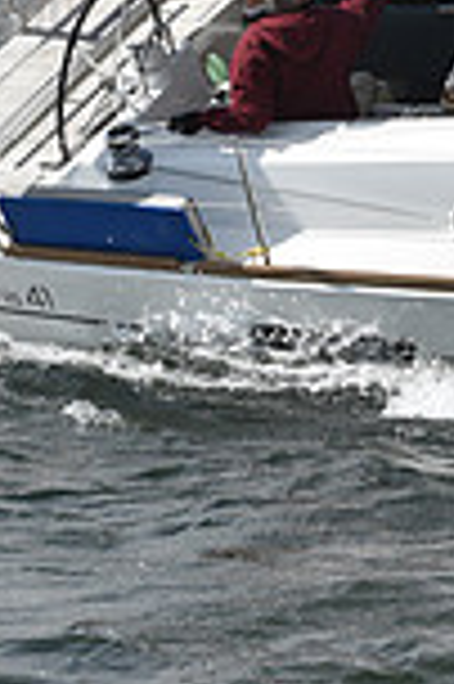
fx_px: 5062
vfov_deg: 7.6
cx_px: 326
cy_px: -230
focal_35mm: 267
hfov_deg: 5.1
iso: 320
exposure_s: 1/1000
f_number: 11
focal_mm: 70
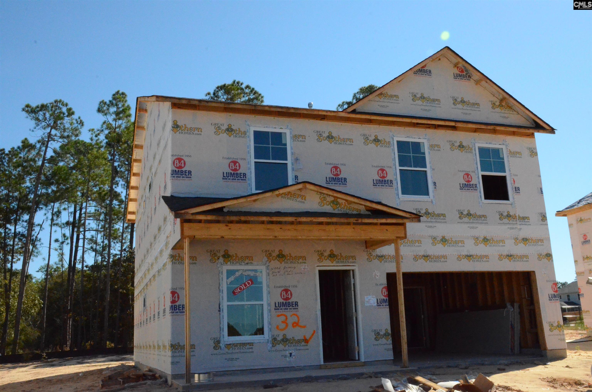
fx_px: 566
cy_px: 196
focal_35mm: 34
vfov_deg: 38.2
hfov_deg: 55.2
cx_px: 296
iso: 6400
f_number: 22
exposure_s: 1/2000
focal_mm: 23
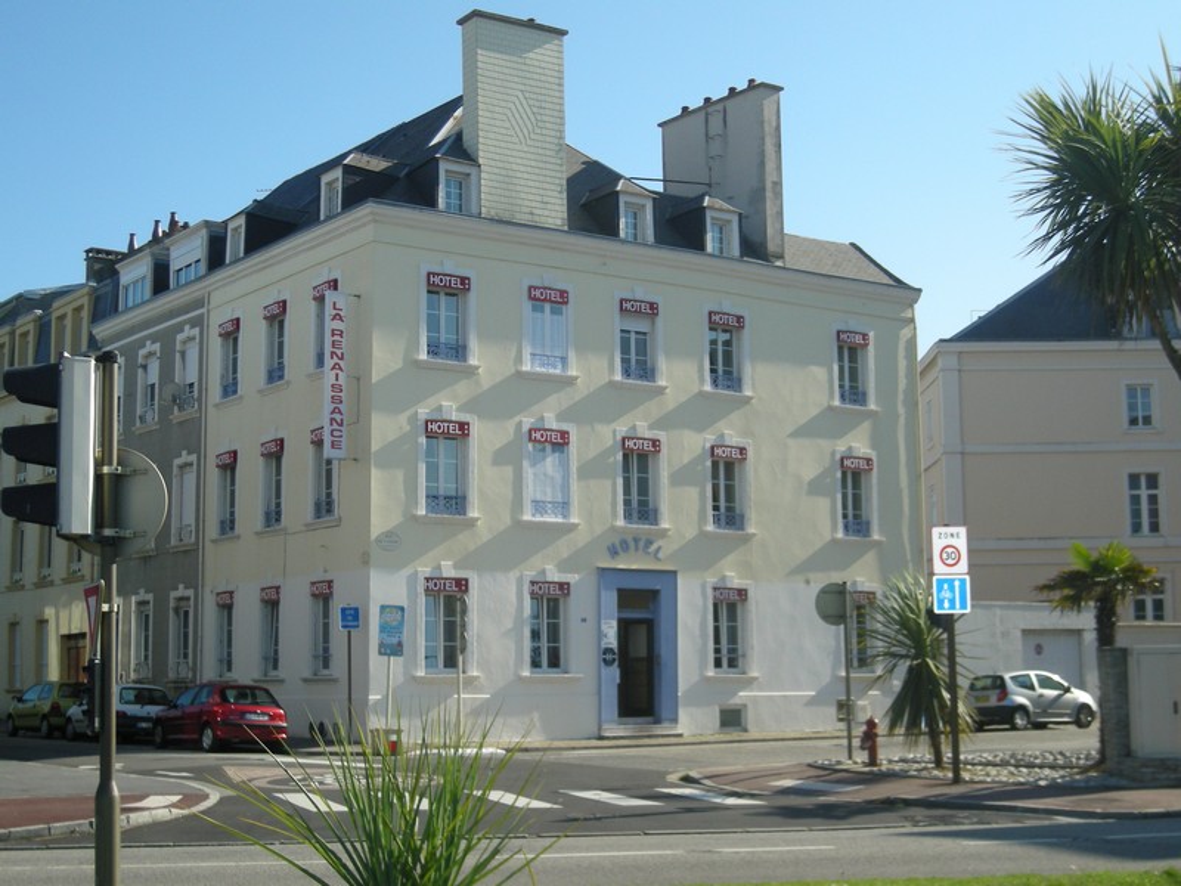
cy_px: 443
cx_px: 590
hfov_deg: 35.5
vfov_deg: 27.0
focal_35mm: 54
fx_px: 1842
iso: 72
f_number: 6.7
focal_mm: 8.8
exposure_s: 1/162
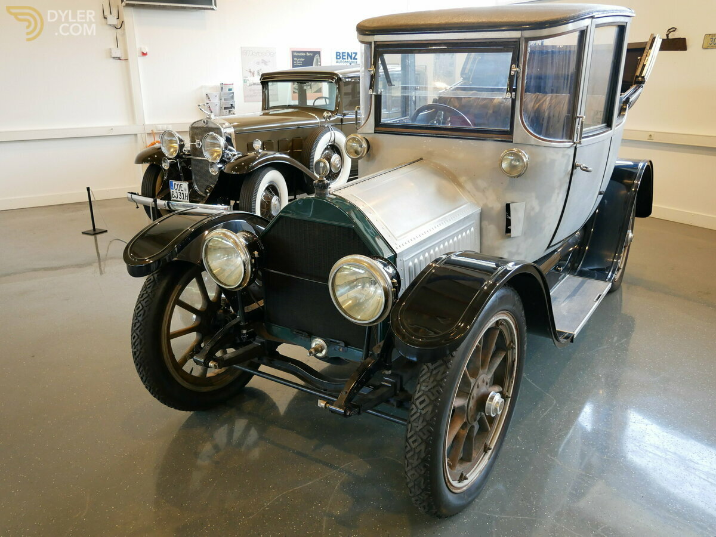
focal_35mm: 28
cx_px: 358
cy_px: 268
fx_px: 579
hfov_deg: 63.4
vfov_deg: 49.7
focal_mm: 14
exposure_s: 1/60
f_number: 3.6
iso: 800
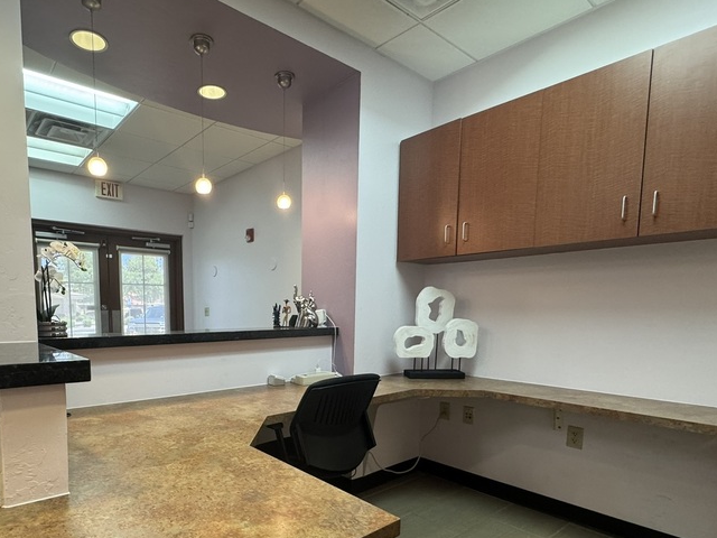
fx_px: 435
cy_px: 354
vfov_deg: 62.0
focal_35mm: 21
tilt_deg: -5.9
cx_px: 274
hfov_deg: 77.7
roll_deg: +0.3
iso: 250
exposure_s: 1/120
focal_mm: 2.22
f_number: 2.2
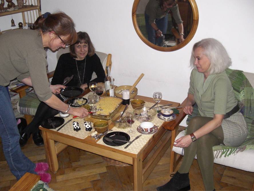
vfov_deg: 37.7
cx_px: 127
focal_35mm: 38
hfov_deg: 49.0
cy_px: 96
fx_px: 279
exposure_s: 1/60
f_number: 3.1
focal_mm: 6.3
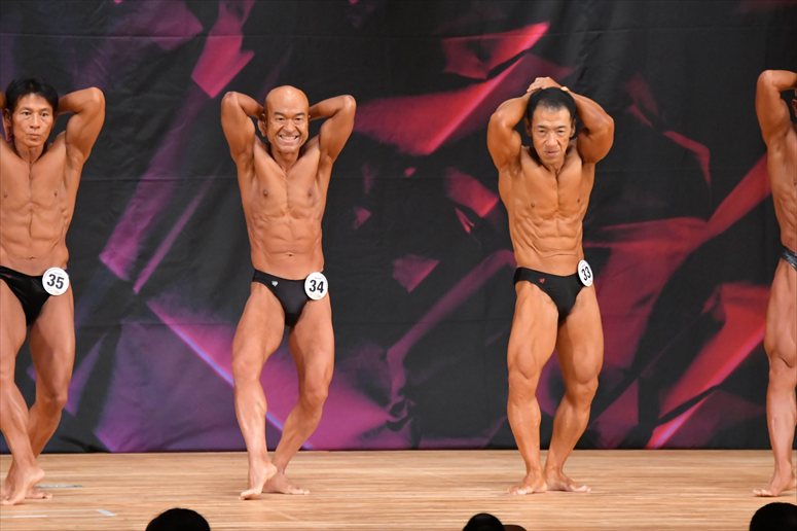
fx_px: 6307
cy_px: 266
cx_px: 398
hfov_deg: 7.2
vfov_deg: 4.8
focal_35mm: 285
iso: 6400
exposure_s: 1/400
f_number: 5.6
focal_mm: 190
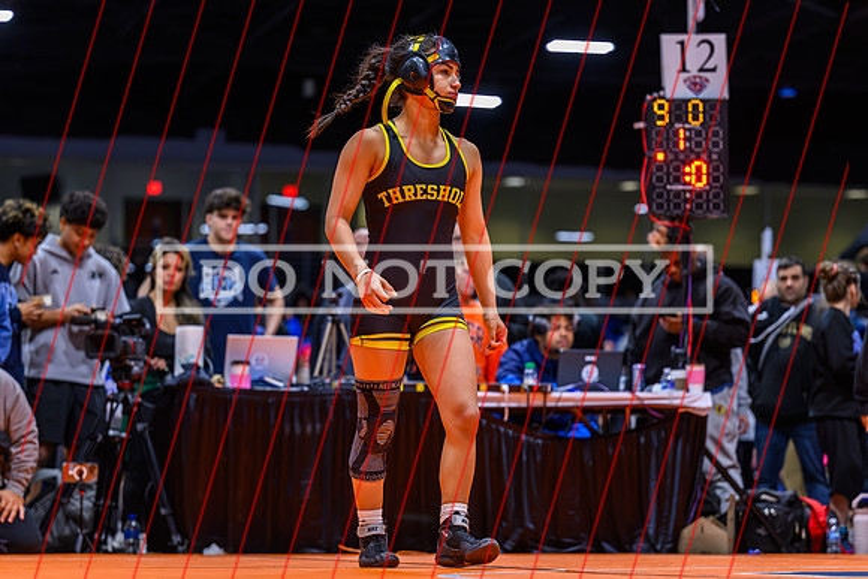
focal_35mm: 116
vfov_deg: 11.8
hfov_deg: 17.6
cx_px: 425
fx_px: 2802
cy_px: 322
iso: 3200
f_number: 2.8
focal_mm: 93
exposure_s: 1/800
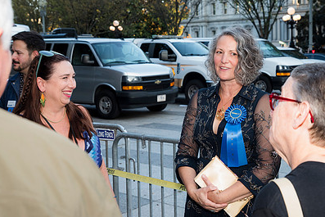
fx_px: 542
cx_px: 215
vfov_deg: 22.6
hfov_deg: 33.1
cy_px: 92
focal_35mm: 60
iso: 800
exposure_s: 1/160
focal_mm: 40
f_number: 5.6
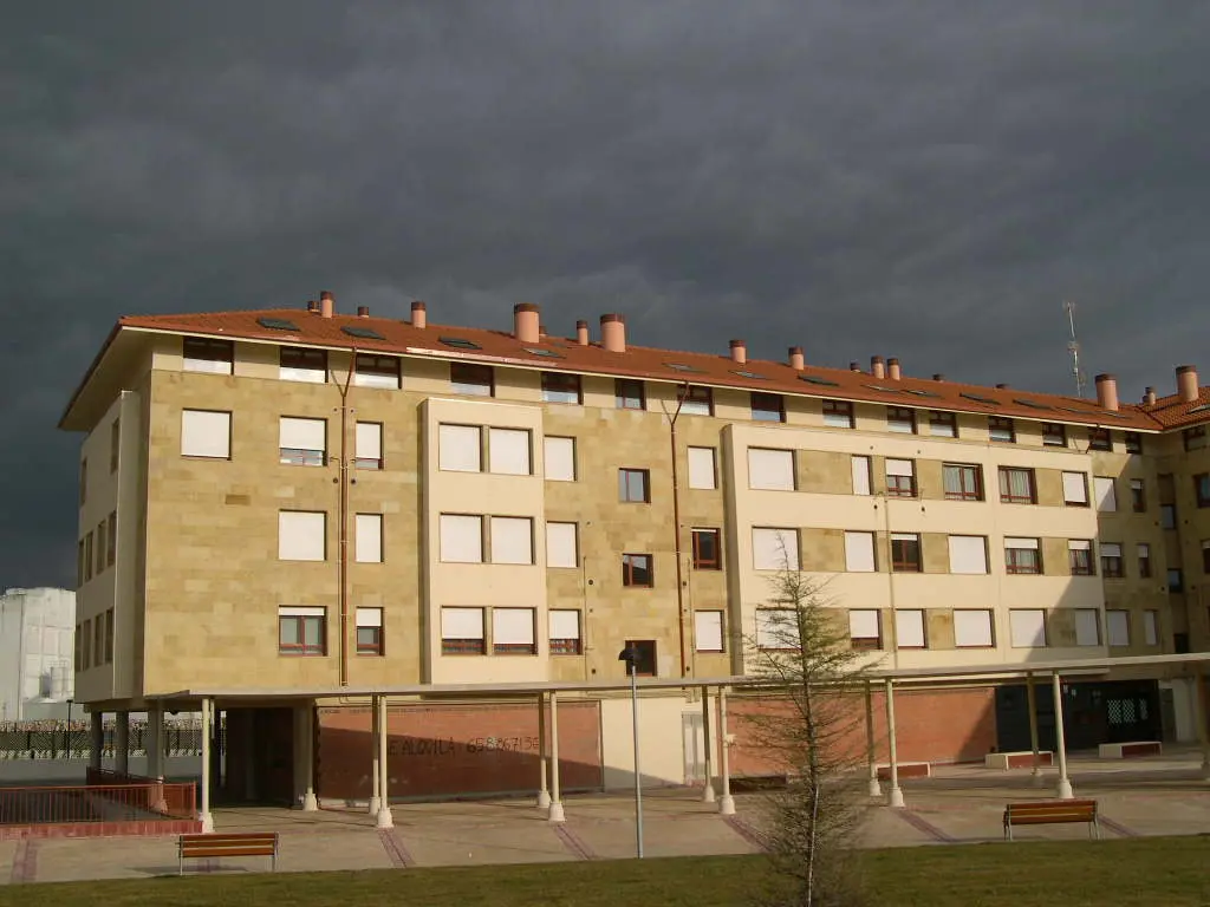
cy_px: 454
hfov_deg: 49.0
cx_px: 605
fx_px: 1328
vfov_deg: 37.7
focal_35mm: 38
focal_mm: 8
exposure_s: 1/289
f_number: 7.6
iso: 100
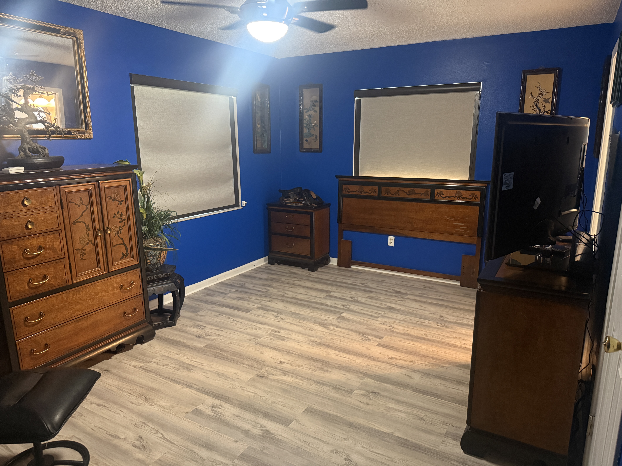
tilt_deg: -11.0
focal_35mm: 24
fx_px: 431
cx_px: 311
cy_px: 233
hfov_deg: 71.6
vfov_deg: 56.8
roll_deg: +0.0
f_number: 1.78
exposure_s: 1/30
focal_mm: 6.76
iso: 800
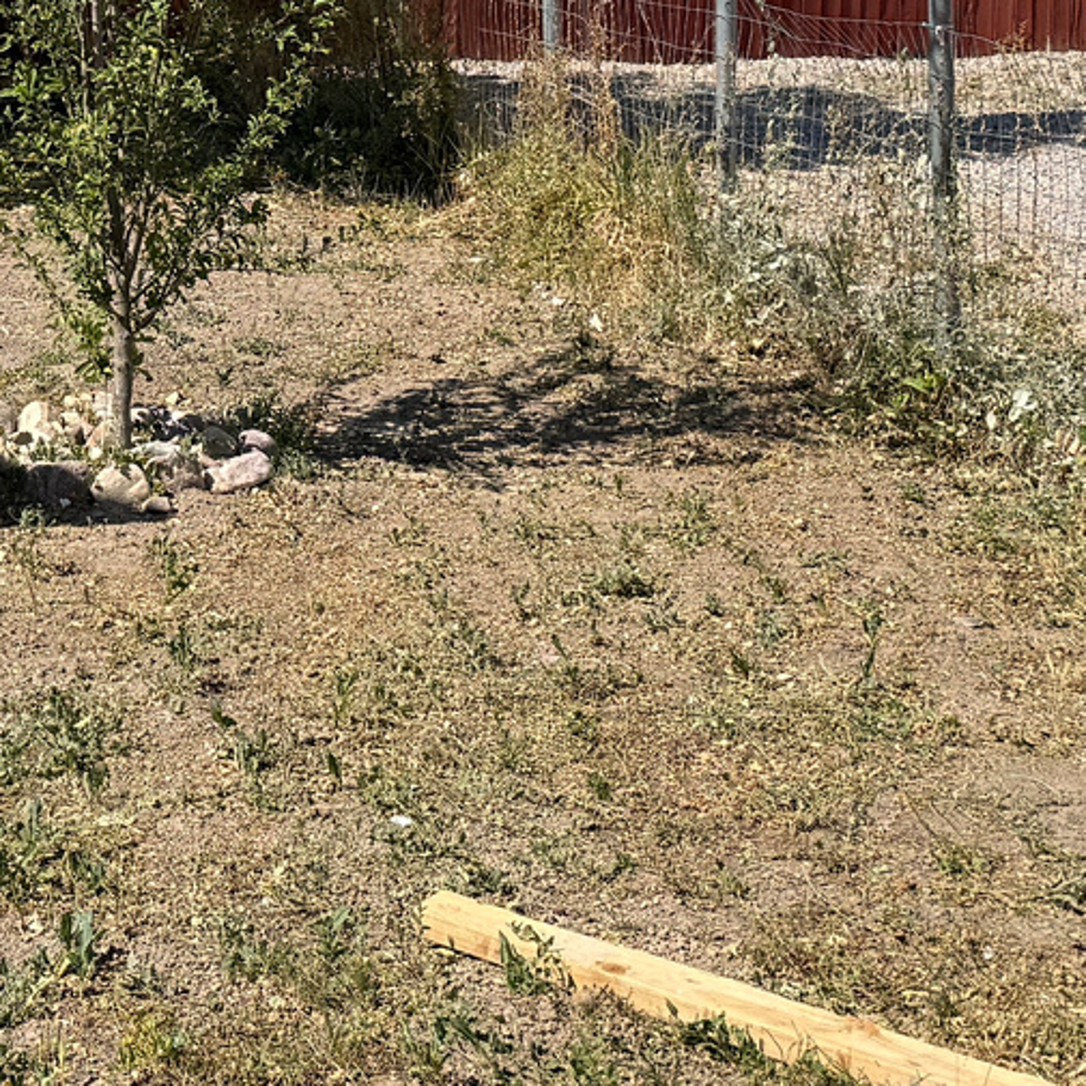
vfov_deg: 19.9
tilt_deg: -8.6
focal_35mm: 86
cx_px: 161
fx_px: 3053
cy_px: 202
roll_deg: -0.4
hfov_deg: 19.9
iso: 80
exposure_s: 1/4167
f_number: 1.78
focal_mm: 6.76
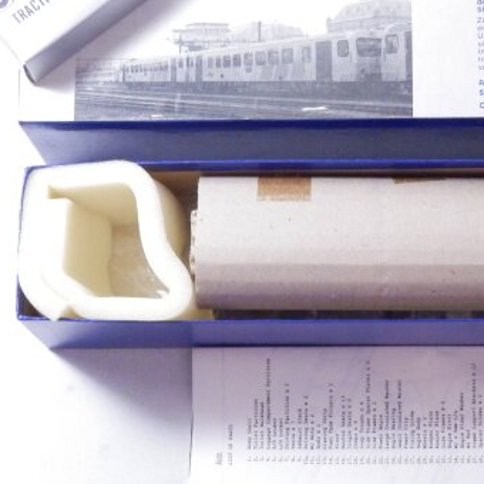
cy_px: 201
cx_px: 366
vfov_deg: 16.9
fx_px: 1629
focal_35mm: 103
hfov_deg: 16.8
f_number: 4.4
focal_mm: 11.9
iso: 1000
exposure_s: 1/160
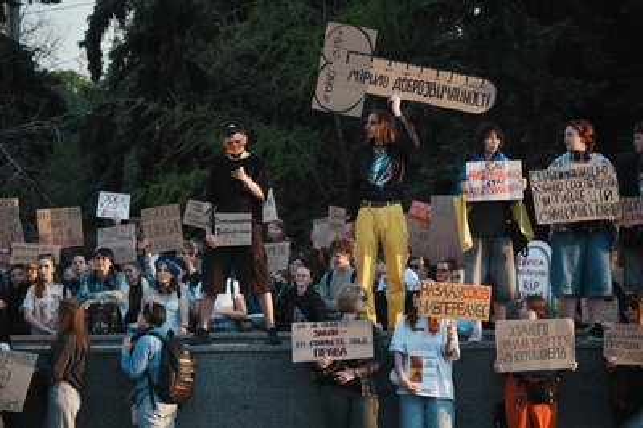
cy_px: 214
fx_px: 2766
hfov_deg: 13.3
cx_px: 322
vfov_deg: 8.8
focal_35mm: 155
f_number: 5.6
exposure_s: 1/320
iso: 200
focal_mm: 155
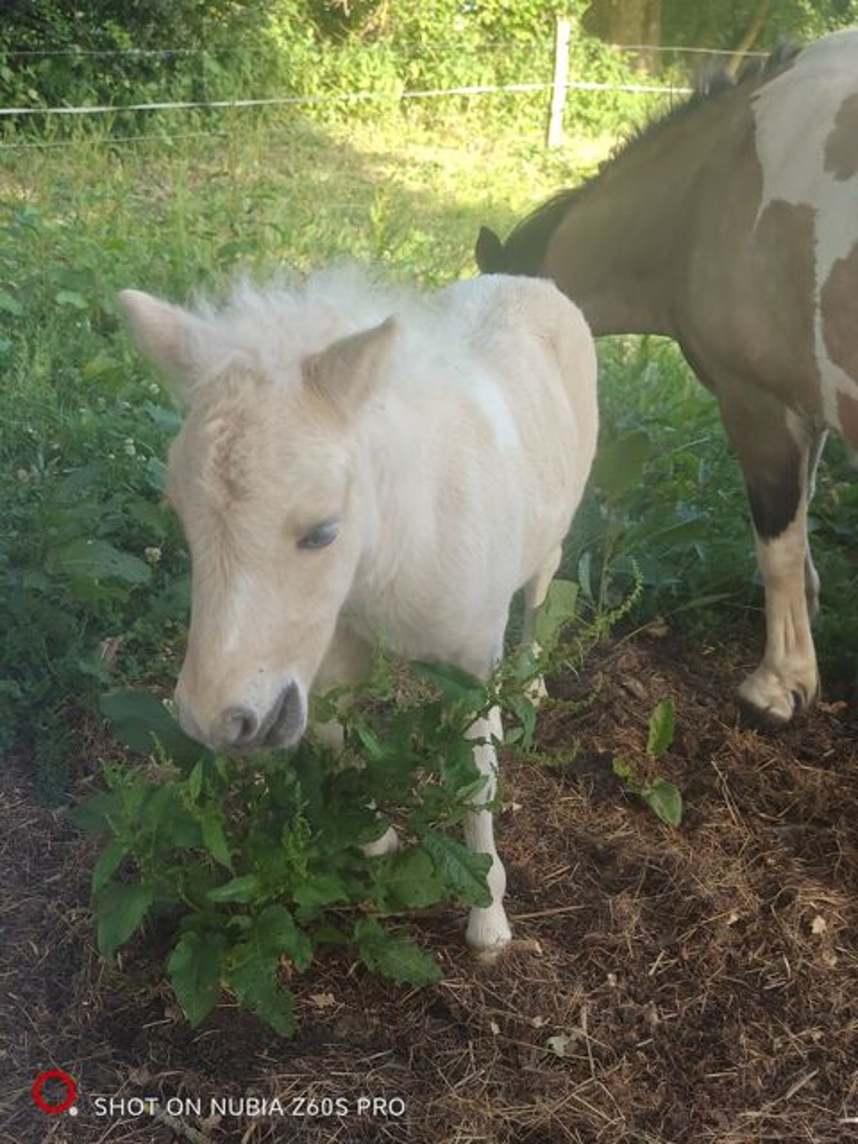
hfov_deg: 40.7
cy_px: 572
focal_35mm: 35
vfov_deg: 52.6
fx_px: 1157
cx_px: 429
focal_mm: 8.29
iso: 1600
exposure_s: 1/1139
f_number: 1.59
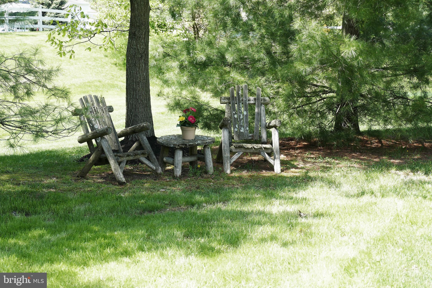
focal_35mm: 81
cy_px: 144
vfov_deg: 16.9
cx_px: 216
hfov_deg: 25.1
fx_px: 972
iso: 125
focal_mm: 29.59
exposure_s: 1/250
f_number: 3.7
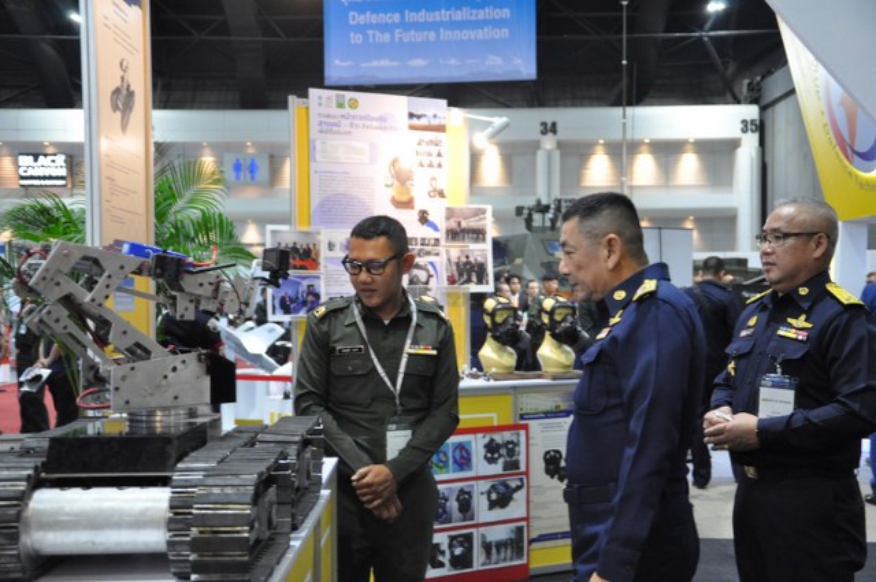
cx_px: 438
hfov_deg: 41.2
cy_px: 291
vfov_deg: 28.0
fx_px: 1167
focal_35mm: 48
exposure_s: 1/60
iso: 2200
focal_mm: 32
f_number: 4.2
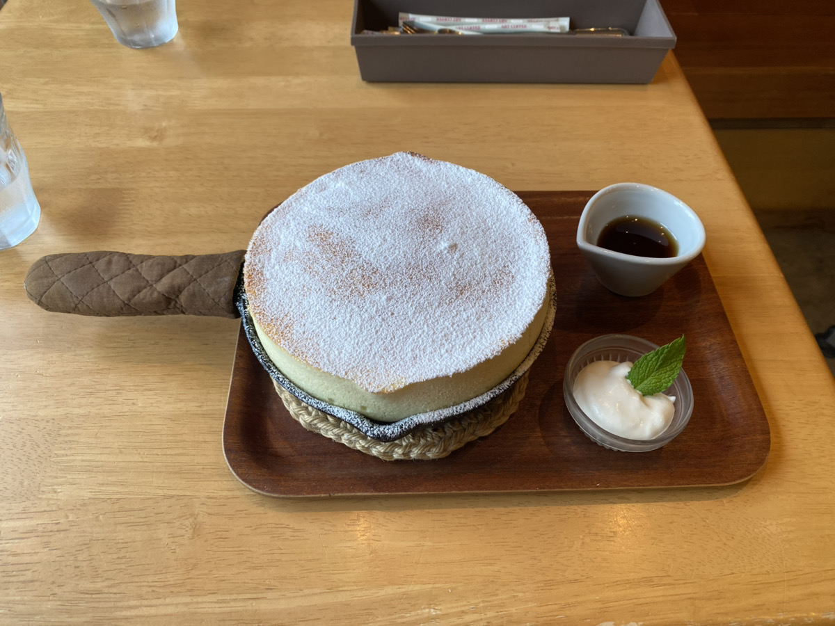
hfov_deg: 67.3
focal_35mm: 26
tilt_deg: -52.8
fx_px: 627
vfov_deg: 53.1
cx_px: 418
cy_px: 313
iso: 80
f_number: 1.8
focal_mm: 4.25
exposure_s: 1/60
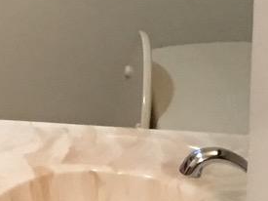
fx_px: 1672
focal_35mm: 216
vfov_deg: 6.6
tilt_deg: -9.4
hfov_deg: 8.7
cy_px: -218
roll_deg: +0.1
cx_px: -268
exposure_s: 1/15
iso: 64
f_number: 2.2
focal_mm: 4.15
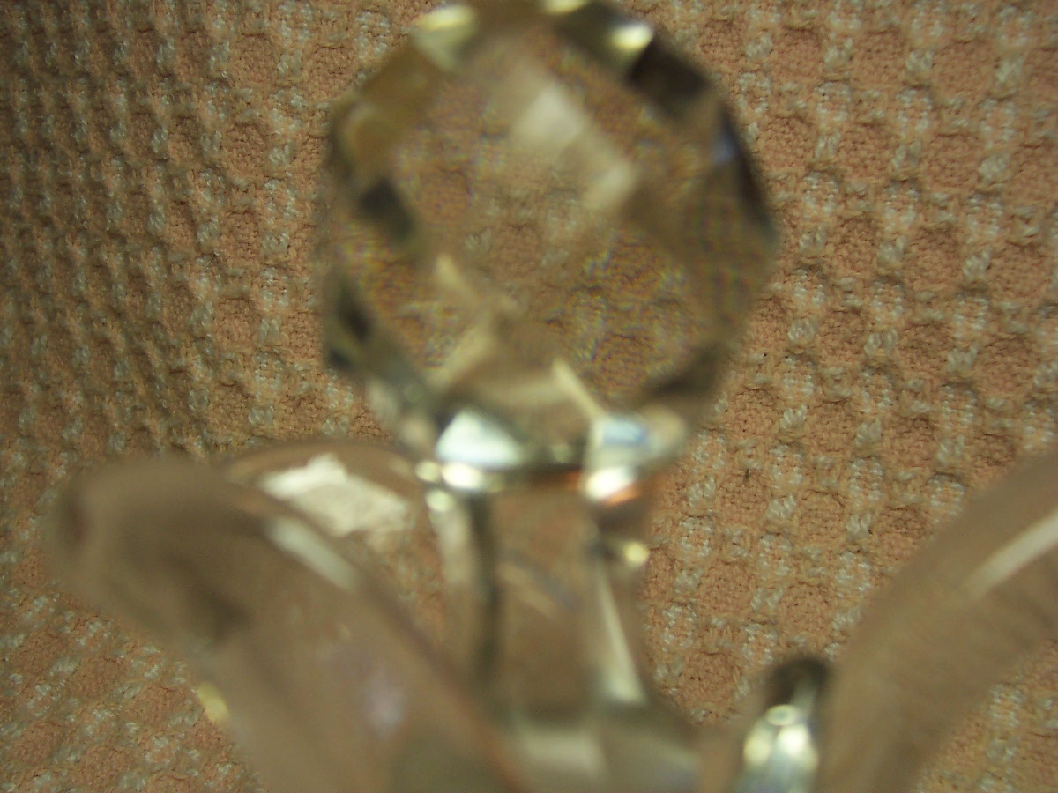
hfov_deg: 50.1
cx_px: 529
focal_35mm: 37
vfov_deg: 38.7
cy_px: 396
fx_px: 1131
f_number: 2.8
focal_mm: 5.6
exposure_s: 1/125
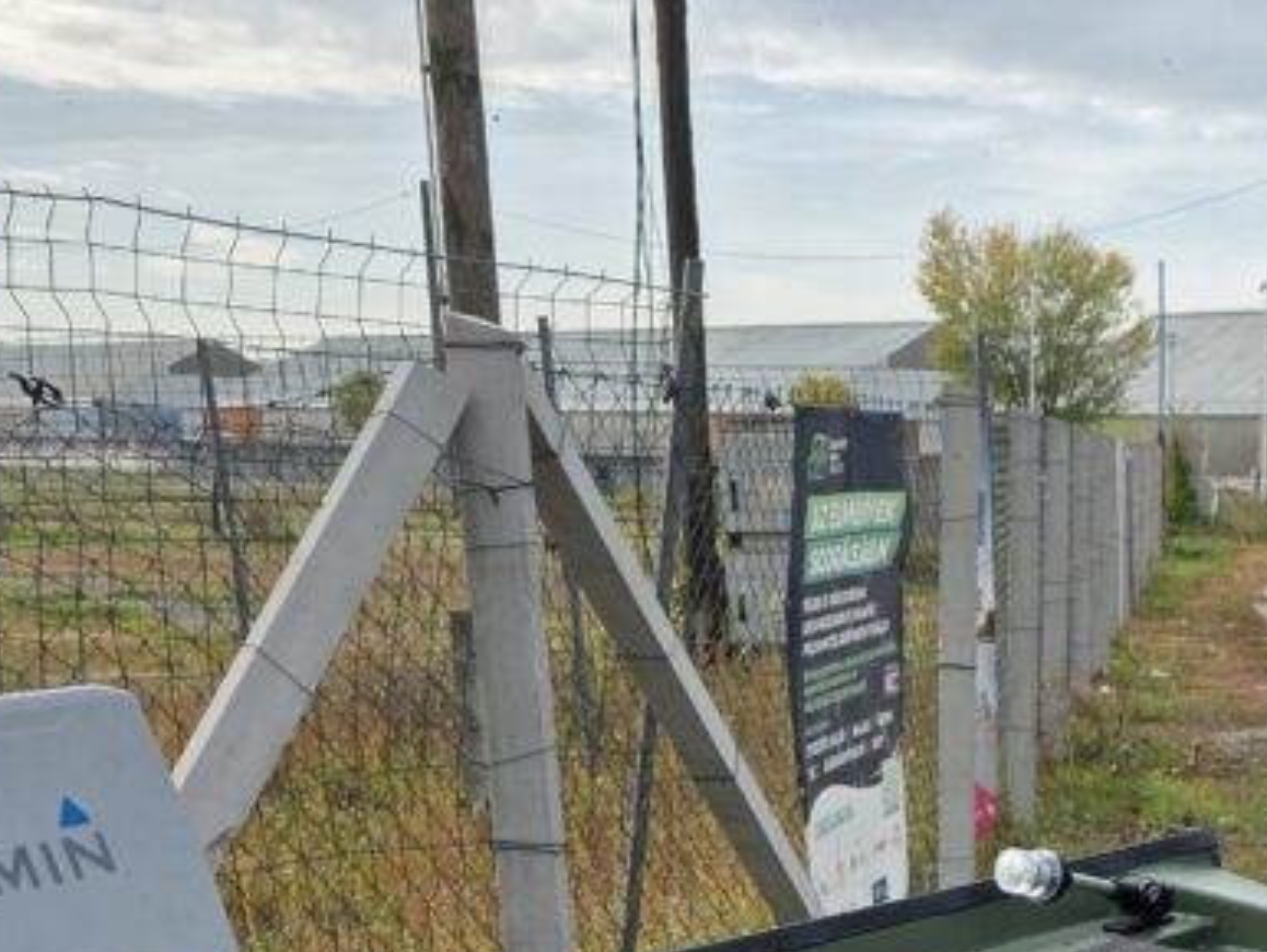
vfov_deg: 22.1
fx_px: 2234
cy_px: 1156
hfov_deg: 29.9
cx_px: 1211
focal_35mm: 61
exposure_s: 1/2333
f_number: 1.7
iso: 80
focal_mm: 6.3
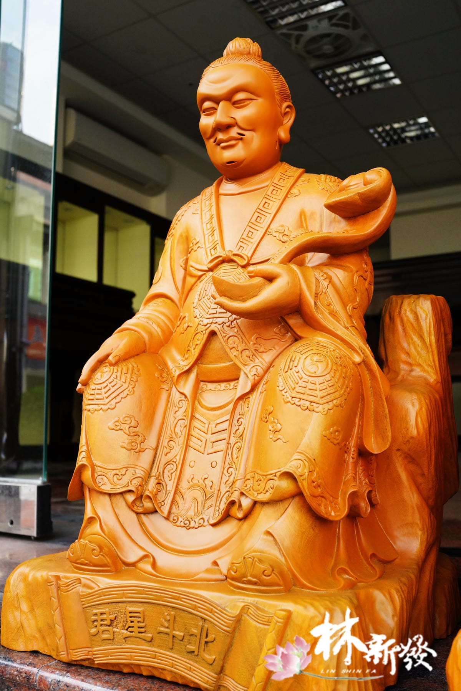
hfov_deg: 37.9
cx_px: 230
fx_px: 672
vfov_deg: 54.4
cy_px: 346
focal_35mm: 35
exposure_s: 1/250
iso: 1250
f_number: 8
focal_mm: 35
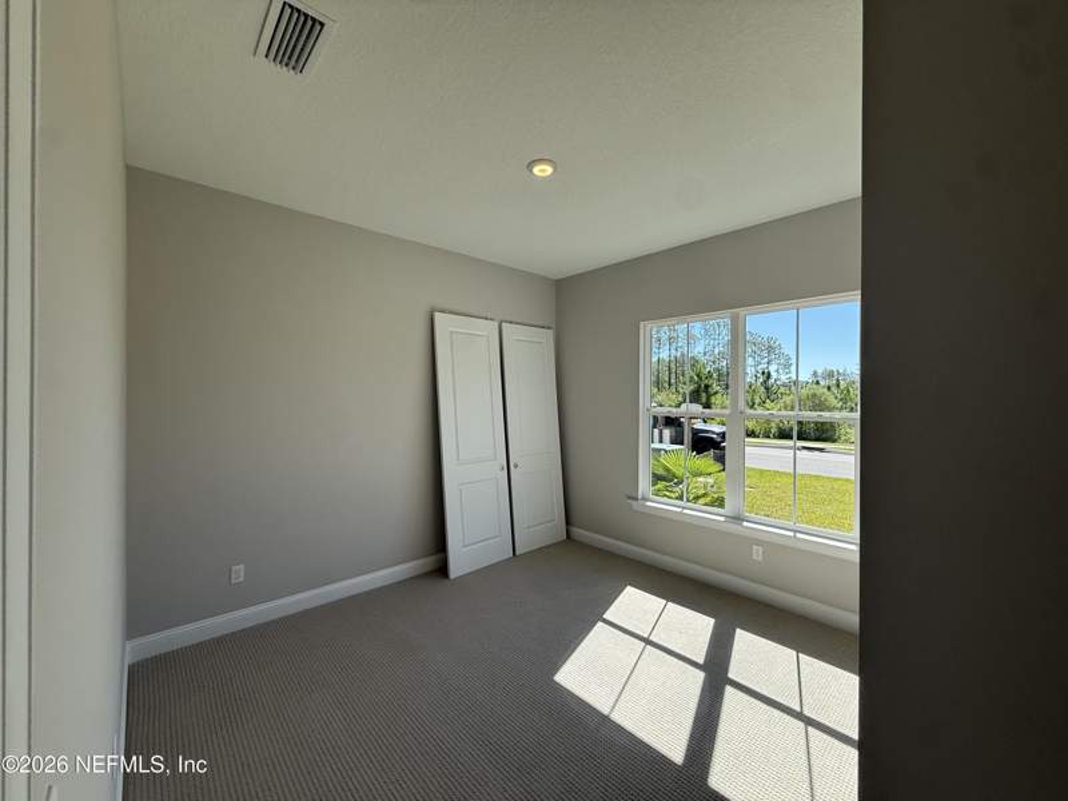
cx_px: 534
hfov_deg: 102.1
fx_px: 432
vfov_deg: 85.7
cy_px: 400
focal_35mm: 14
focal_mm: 2.22
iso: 64
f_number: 2.2
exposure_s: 1/579
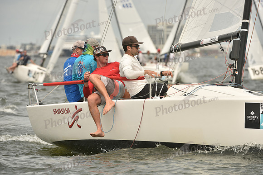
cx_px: 132
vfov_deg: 4.2
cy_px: 88
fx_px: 2411
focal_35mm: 330
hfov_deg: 6.2
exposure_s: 1/1250
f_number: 7.1
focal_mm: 330
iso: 320
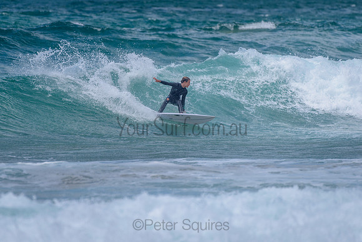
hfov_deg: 3.4
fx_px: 6178
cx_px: 147
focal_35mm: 614
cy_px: 95
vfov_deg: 2.2
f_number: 5.6
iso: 140
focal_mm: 500
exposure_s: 1/2000
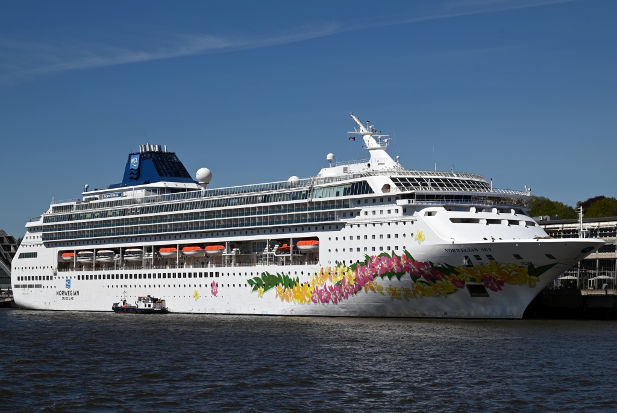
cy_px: 206
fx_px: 1287
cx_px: 308
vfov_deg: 18.2
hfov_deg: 27.0
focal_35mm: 75
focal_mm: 75
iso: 100
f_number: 8
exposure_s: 1/800
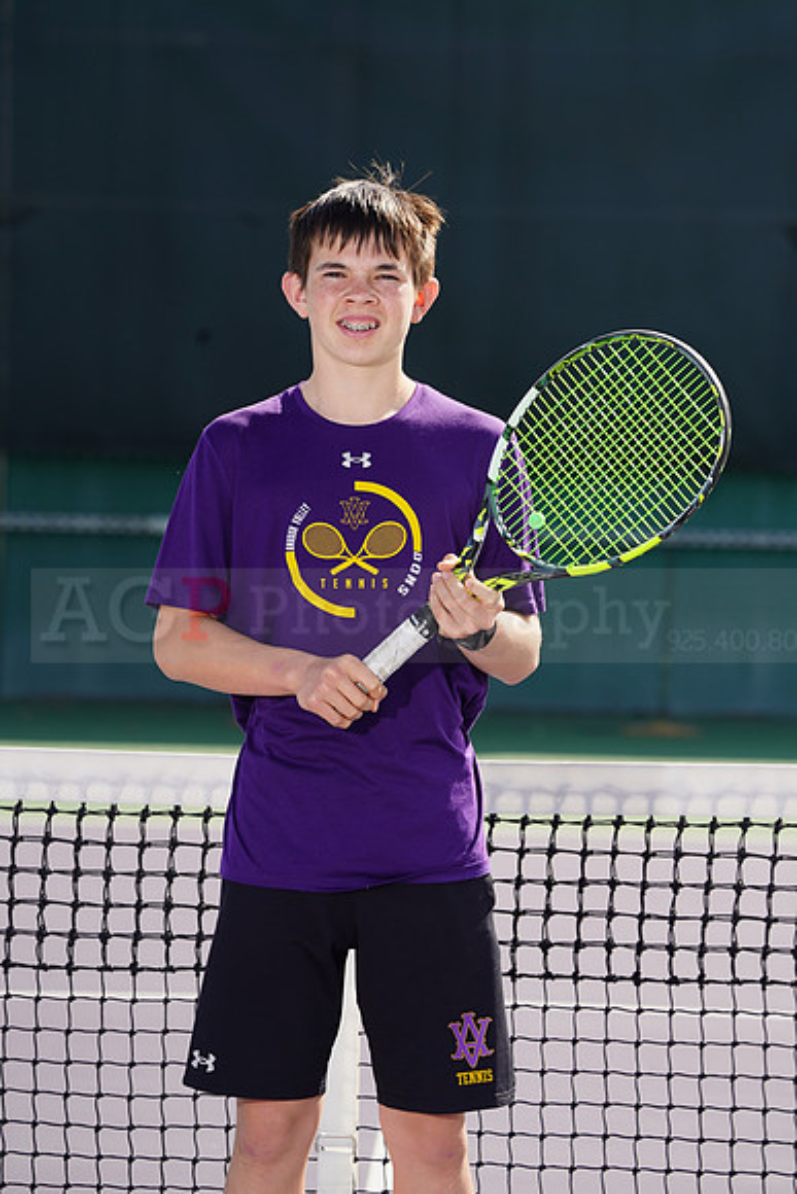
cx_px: 398
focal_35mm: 250
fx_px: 8296
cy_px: 597
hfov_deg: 5.5
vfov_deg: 8.2
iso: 100
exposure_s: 1/250
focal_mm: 250
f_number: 8
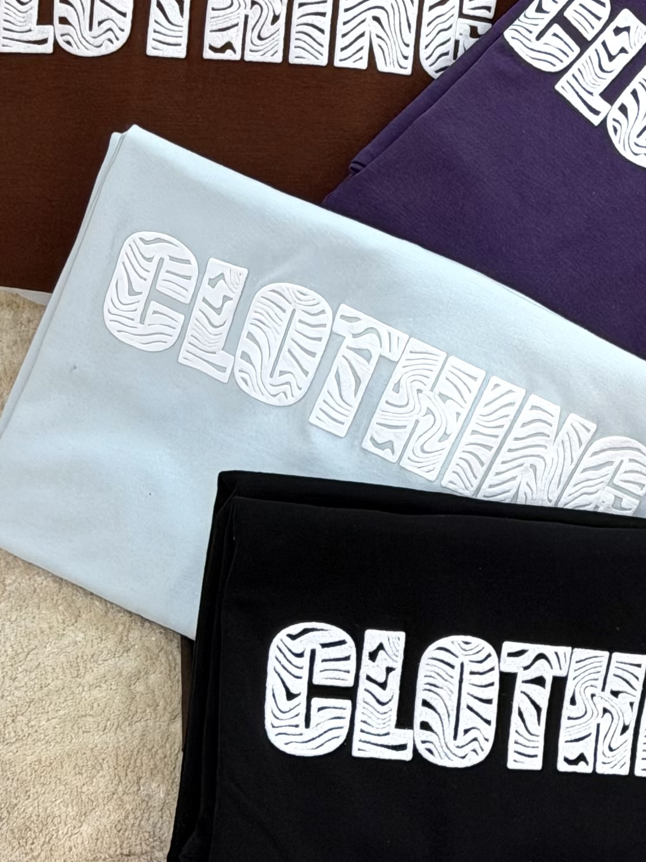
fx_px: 2961
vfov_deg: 16.3
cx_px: 663
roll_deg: -19.9
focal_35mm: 119
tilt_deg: -37.1
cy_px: 56
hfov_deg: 12.3
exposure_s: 1/50
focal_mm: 6.76
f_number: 1.78
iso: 50
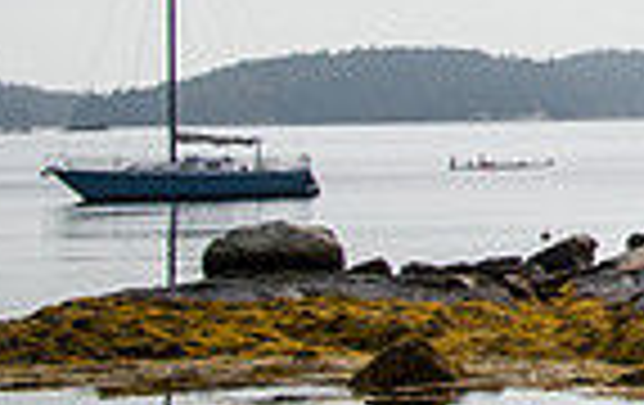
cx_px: 1260
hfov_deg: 9.0
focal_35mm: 221
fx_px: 3886
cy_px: -10
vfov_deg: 6.0
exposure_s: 1/4000
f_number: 5.6
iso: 400
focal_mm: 44
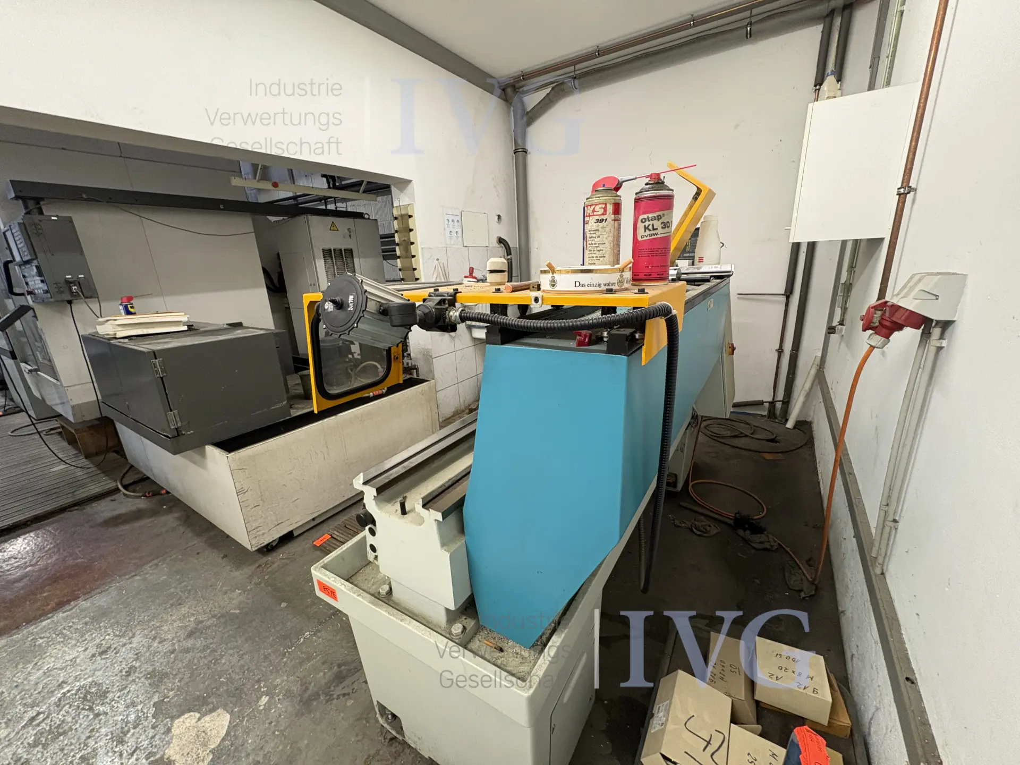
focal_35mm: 14
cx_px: 510
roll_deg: +3.8
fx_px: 413
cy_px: 382
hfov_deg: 102.1
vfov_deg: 85.7
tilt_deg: -15.4
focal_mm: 2.22
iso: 250
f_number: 2.2
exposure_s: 1/50
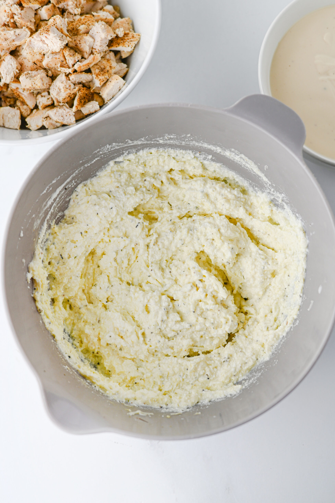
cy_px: 252
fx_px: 699
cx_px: 168
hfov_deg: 27.0
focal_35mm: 50
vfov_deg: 39.6
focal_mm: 50
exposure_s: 1/125
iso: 160
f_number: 4
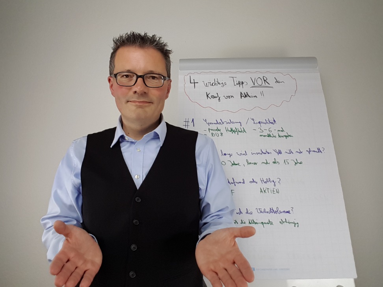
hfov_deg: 79.0
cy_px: 144
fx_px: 232
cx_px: 192
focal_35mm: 21
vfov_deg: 63.4
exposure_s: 1/100
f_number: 1.7
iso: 80
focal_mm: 2.1
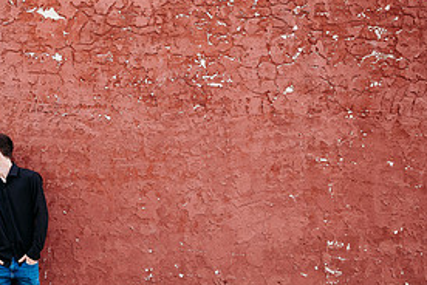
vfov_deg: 25.5
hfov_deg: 35.0
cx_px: 30
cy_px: 119
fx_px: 629
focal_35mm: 53
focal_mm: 24
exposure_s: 1/640
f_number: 2.8
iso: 250
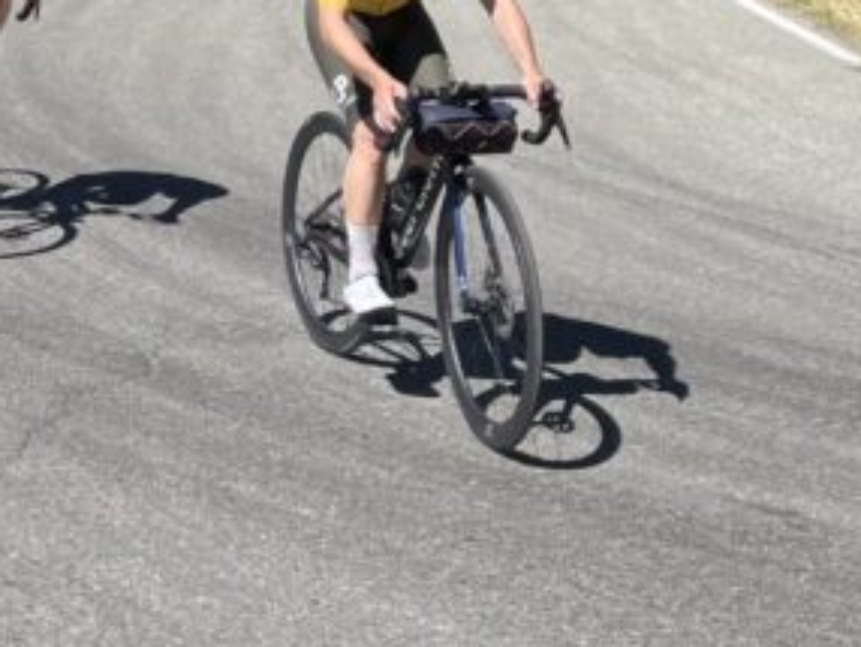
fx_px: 2315
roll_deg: -2.0
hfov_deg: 20.7
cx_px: 93
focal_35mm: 93
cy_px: -313
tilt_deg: -5.1
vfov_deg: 14.8
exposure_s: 1/2463
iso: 50
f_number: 1.6
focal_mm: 5.1
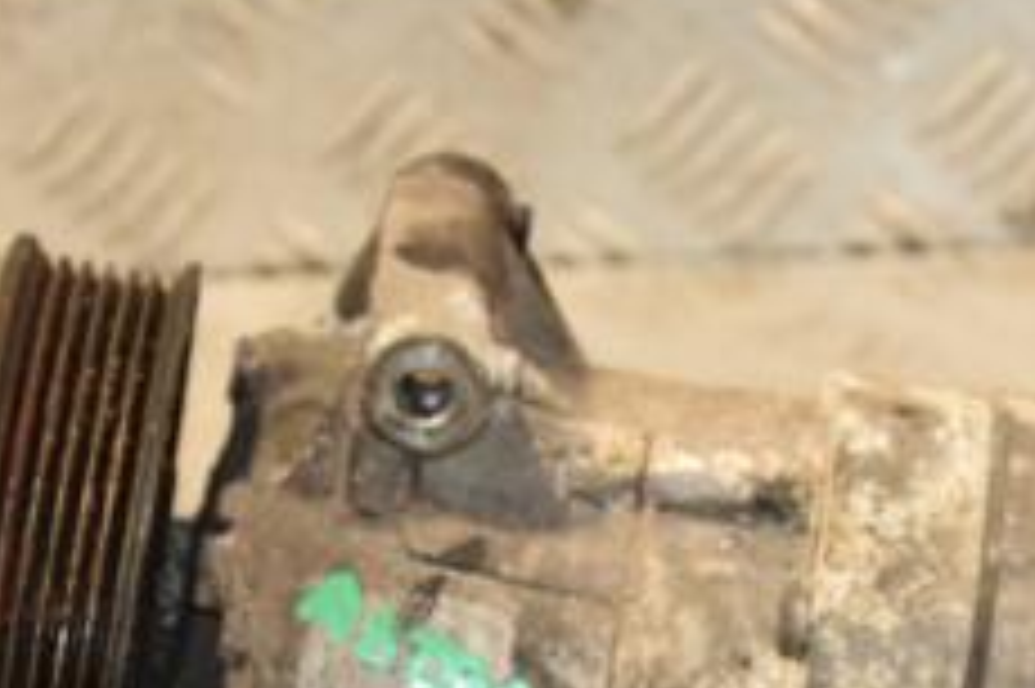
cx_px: 810
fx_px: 6521
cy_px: 621
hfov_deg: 9.1
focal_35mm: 227
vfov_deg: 6.0
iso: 800
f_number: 5
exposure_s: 1/160
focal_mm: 58
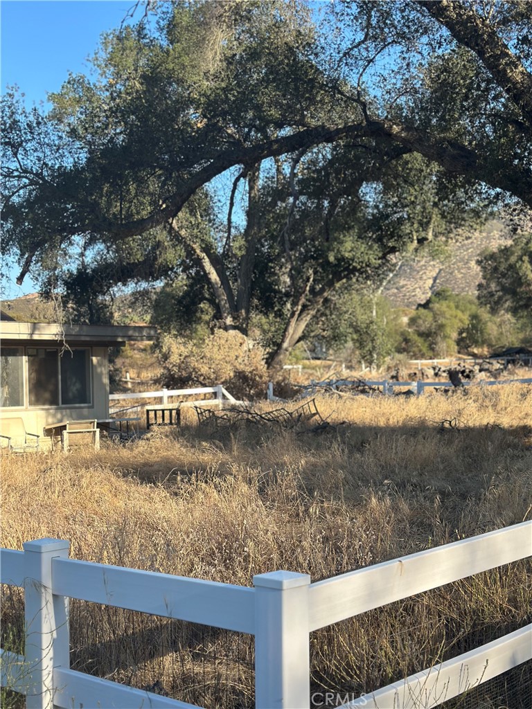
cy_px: 354
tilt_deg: +4.0
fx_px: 984
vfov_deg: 39.7
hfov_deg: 30.3
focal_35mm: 48
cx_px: 266
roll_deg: +2.0
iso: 80
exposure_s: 1/1751
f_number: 1.78
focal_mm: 6.86
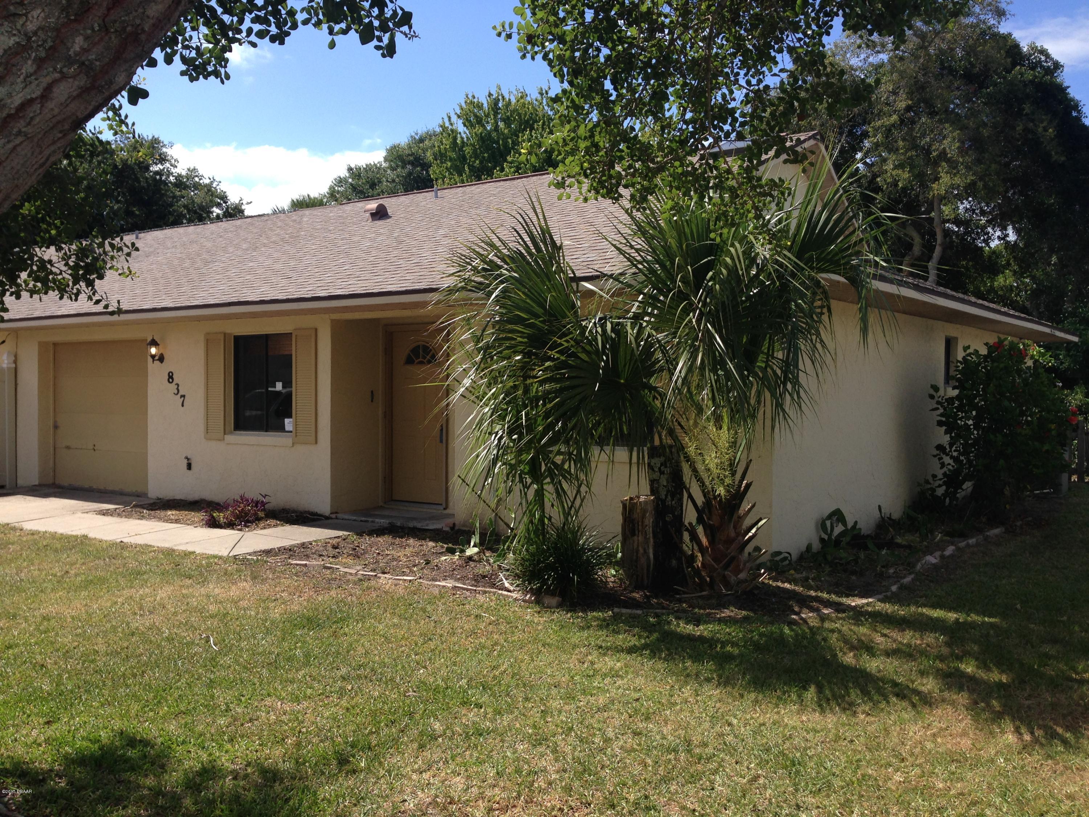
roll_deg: -0.6
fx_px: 1038
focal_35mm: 33
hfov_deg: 55.4
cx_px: 544
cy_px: 408
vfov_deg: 42.9
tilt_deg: -1.3
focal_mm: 4.12
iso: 50
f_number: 2.4
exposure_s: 1/1085
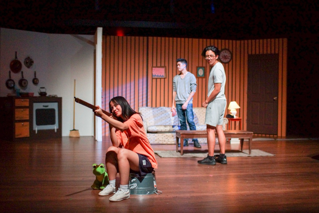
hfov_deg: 43.6
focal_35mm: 45
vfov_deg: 29.9
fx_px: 399
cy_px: 106
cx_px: 160
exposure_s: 1/100
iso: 1000
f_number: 1.4
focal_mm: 30
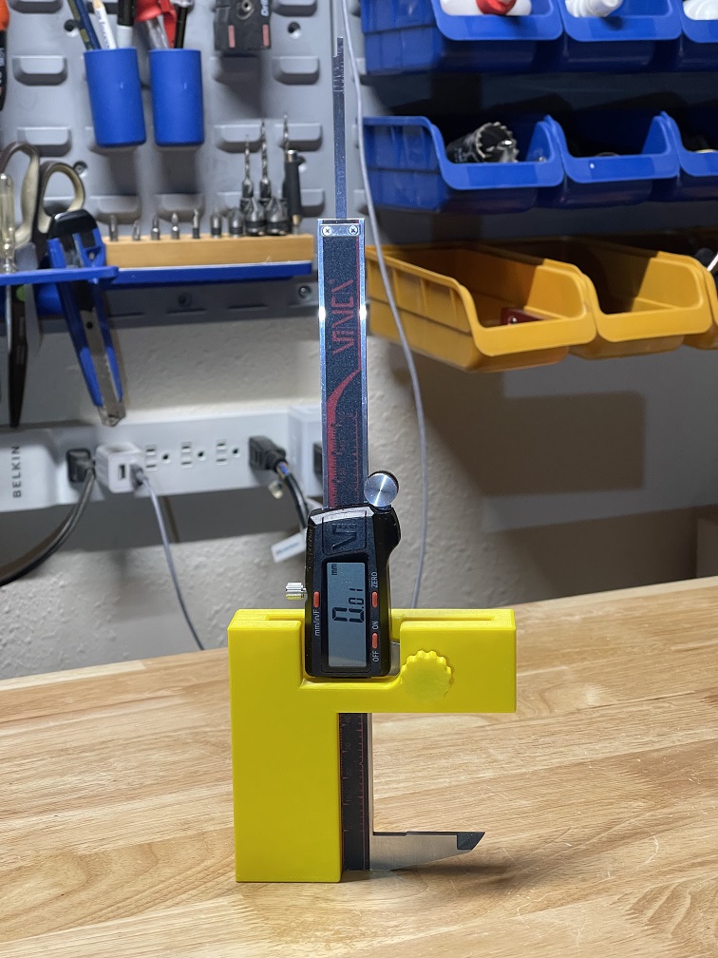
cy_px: 479
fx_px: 1770
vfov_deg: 30.3
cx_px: 359
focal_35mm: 64
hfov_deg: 22.9
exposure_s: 1/60
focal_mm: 7.5
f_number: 2.2
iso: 320
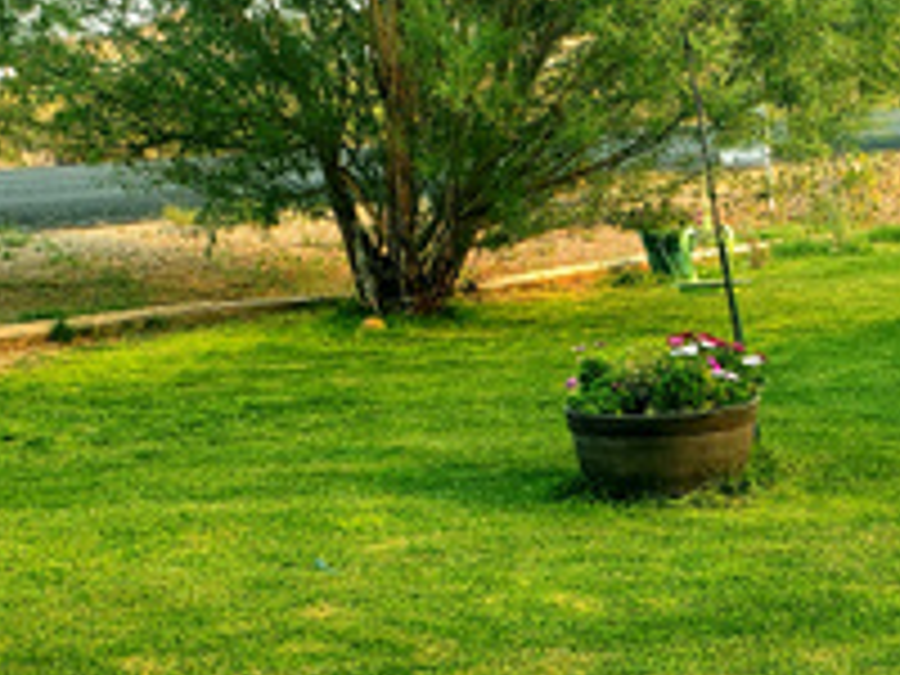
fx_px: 2158
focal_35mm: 83
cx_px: 729
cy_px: 544
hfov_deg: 23.2
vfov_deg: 17.6
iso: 50
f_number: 2.4
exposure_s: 1/604
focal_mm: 4.3
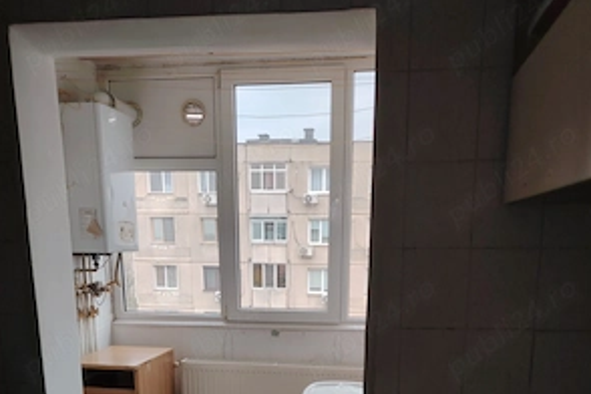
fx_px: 558
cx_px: 300
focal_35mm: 34
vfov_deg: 36.3
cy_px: 362
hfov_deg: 55.8
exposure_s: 1/100
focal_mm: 5.25
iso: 306
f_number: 1.75
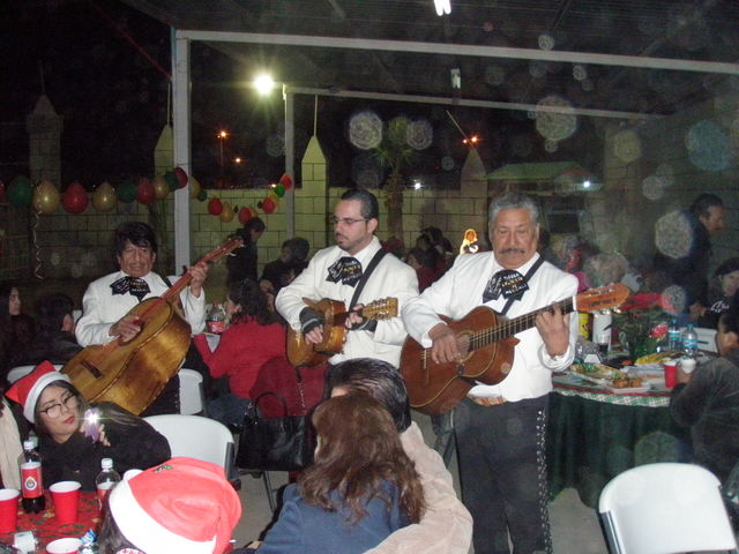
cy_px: 277
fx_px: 811
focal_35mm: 38
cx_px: 370
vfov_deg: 37.7
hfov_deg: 49.0
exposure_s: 1/30
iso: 640
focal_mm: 6.7
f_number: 3.5
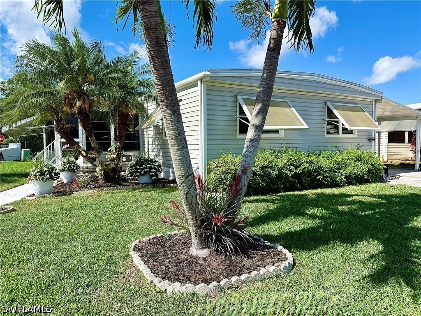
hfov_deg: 71.6
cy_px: 158
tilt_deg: -3.2
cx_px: 210
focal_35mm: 24
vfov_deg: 56.8
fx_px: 292
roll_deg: +0.9
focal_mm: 6.76
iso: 80
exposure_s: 1/3759
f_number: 1.78
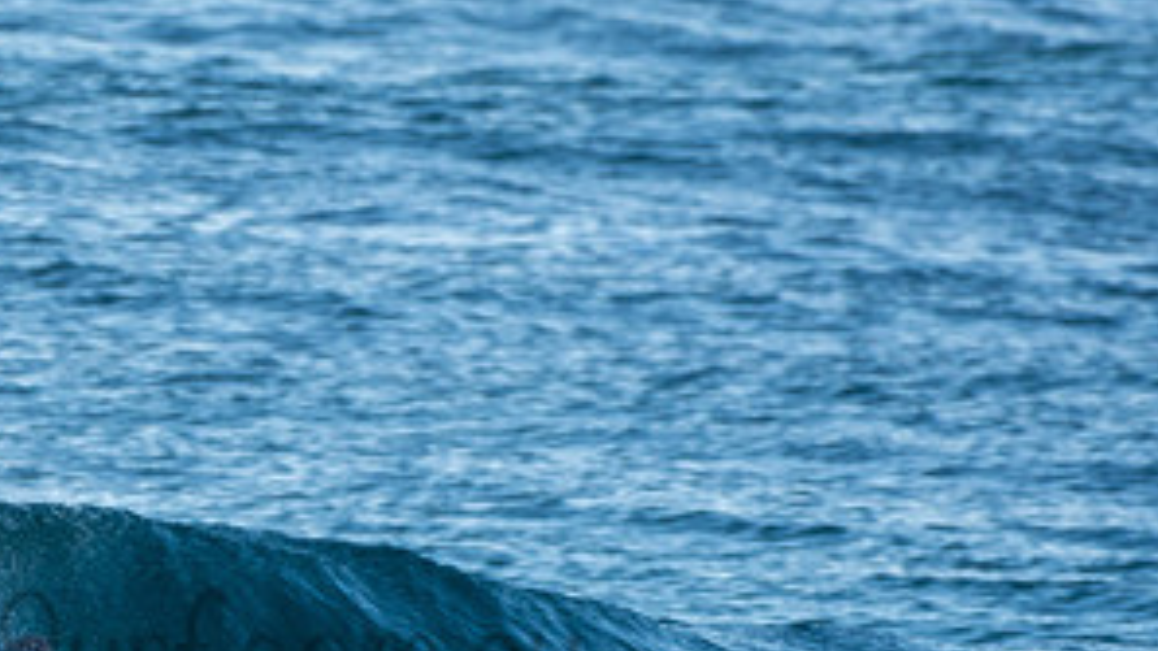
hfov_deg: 1.4
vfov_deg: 0.8
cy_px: 618
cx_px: 168
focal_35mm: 1537
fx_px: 47190
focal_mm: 500
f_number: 5.6
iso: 250
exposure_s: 1/400
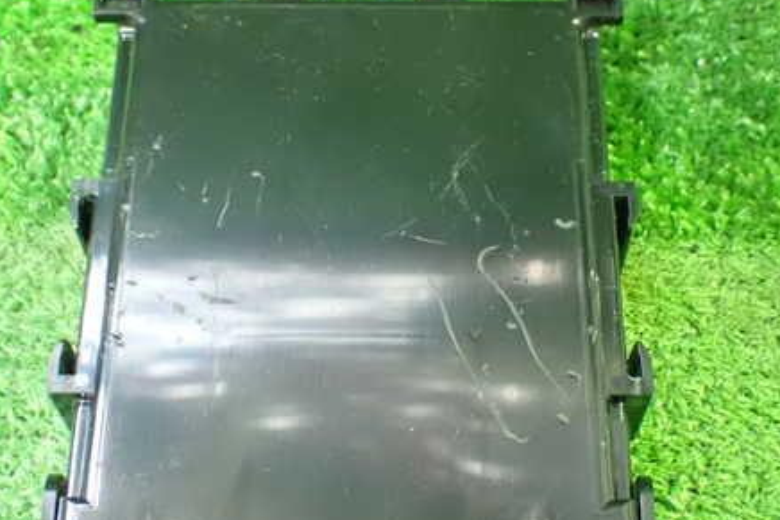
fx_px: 1365
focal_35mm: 63
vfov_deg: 21.6
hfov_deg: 31.9
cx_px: 406
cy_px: 318
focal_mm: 7.84
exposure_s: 1/20
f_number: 2.9
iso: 1600
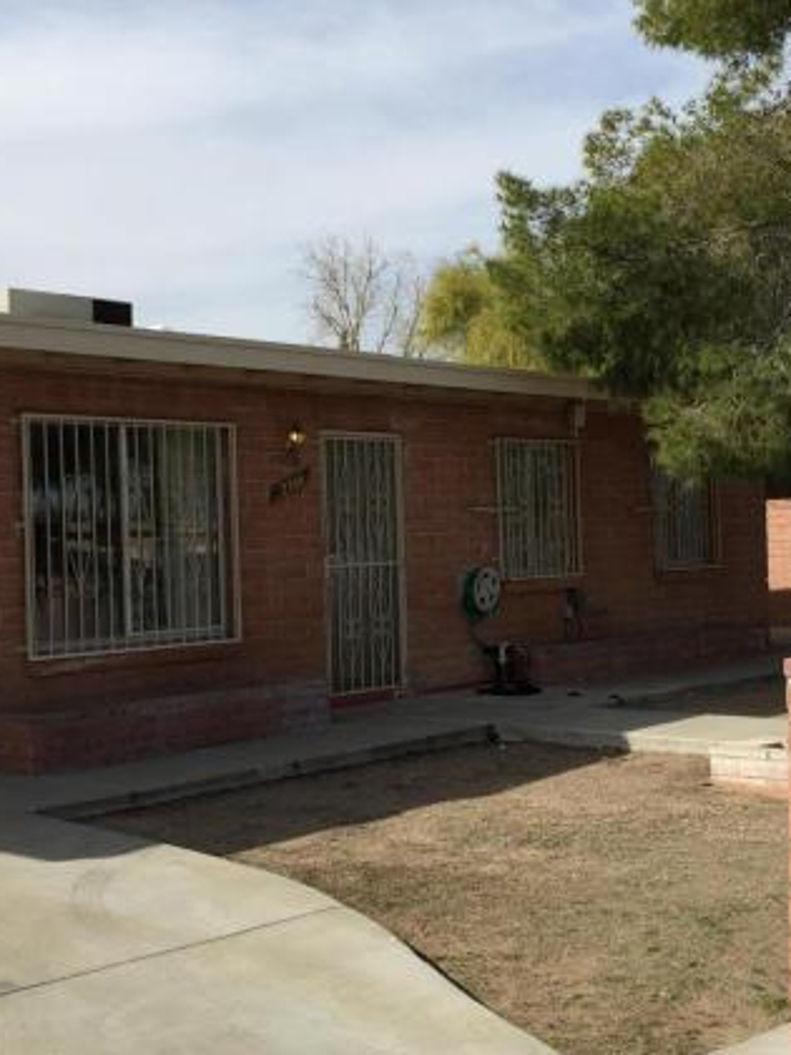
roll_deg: +1.7
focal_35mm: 53
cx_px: 427
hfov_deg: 27.5
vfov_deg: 36.1
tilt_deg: +1.3
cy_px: 578
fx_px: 1615
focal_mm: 4.15
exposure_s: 1/2825
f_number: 2.2
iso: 32
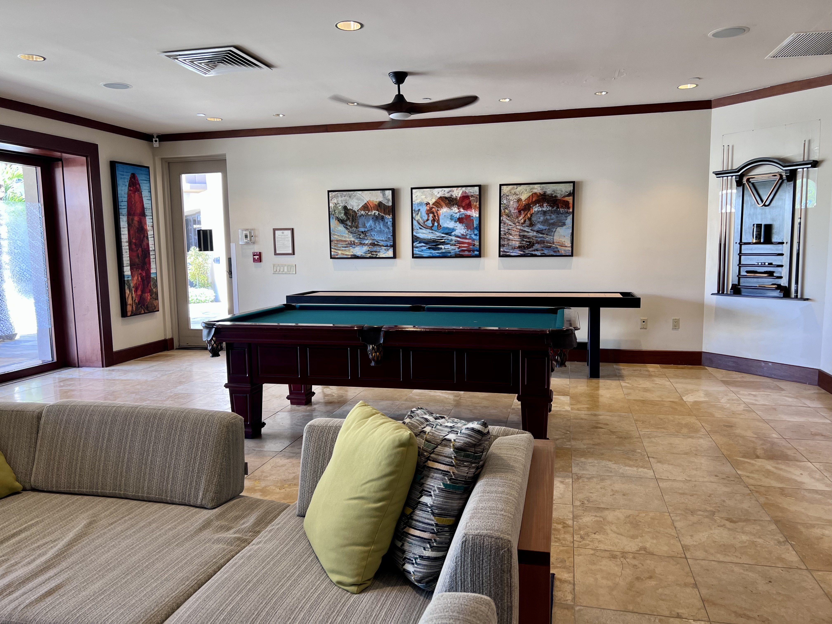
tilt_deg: -6.7
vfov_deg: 53.1
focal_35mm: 26
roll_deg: +0.8
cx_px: 416
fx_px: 625
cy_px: 312
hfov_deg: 67.3
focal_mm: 5.7
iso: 64
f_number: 1.5
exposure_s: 1/60
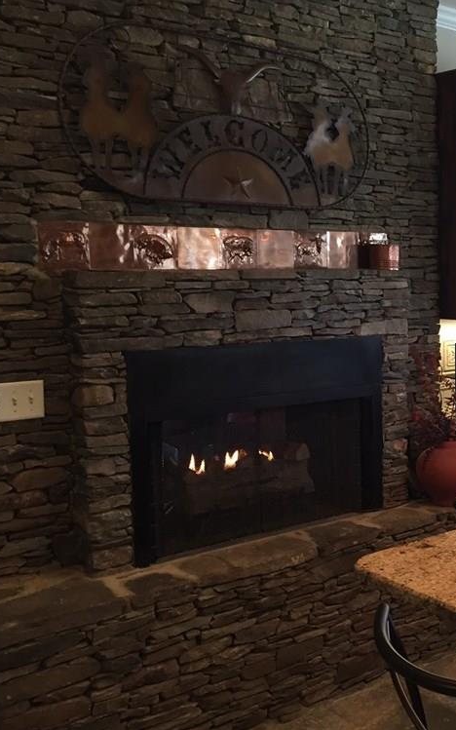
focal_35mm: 42
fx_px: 835
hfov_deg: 28.1
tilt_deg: -6.3
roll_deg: -1.3
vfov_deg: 47.2
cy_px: 358
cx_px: 486
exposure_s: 1/30
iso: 100
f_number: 2.2
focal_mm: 4.15
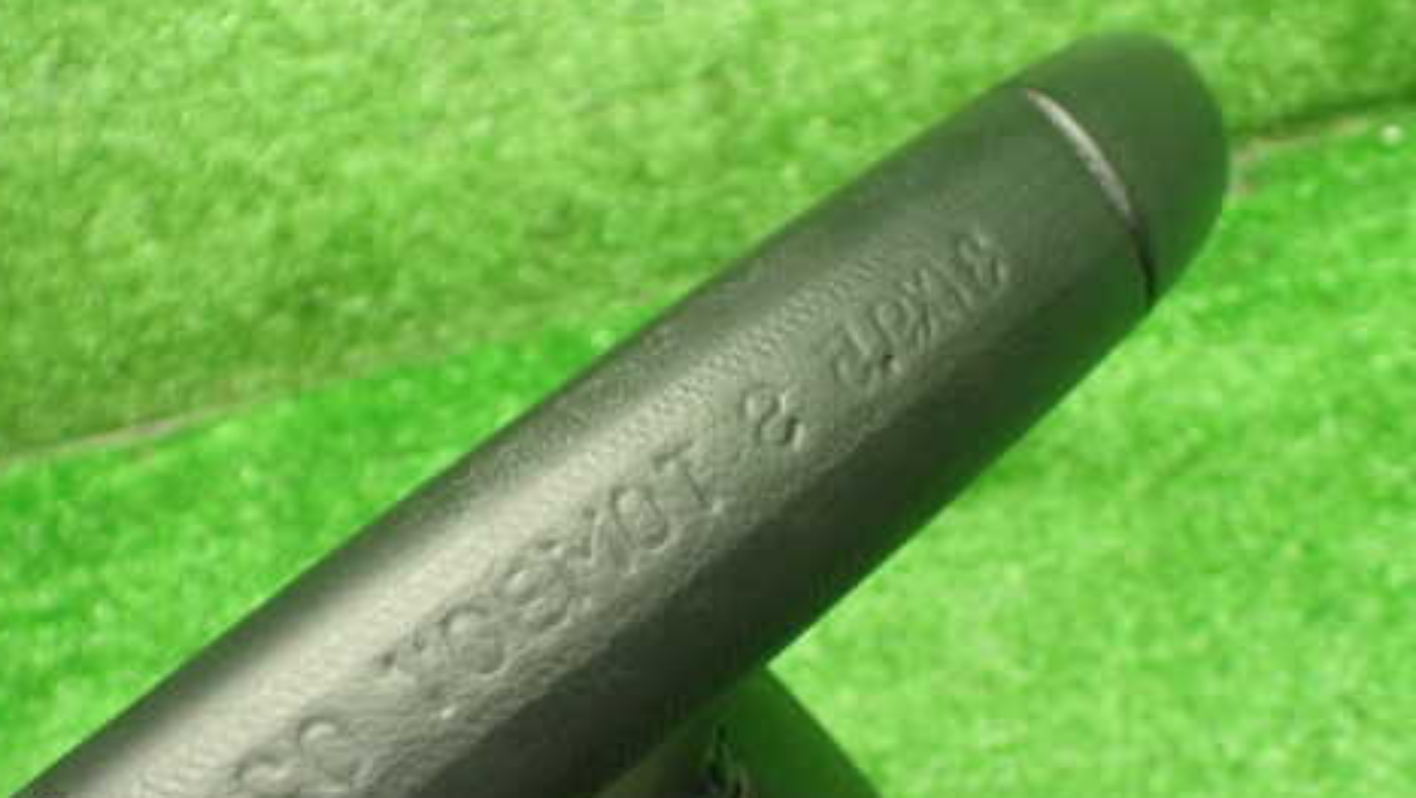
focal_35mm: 42
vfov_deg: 28.1
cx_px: 628
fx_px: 1577
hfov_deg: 48.3
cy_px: 577
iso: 800
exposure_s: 1/50
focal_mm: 5.4
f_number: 2.3
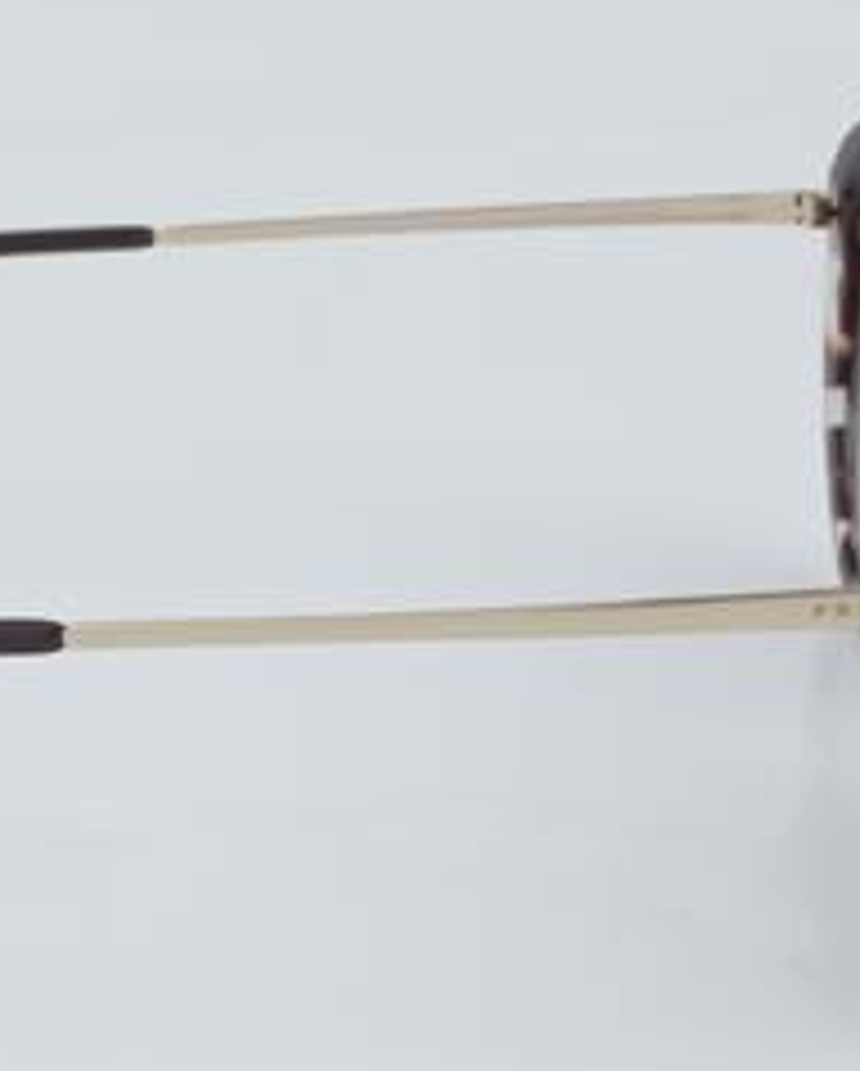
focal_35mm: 130
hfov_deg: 11.9
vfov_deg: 14.8
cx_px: 261
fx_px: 4121
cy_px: 572
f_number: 32
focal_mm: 55
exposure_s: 1/4
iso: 100
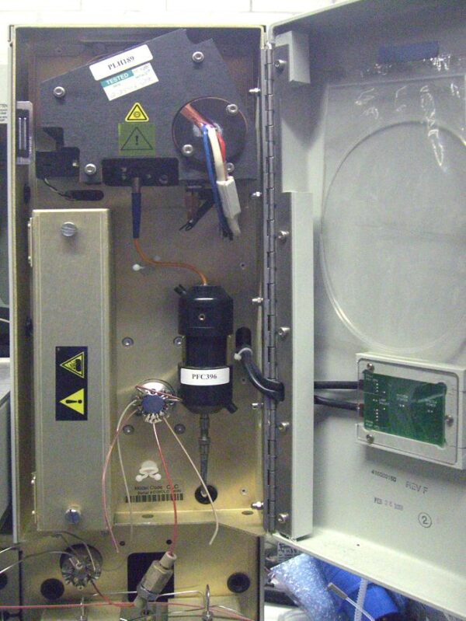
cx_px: 233
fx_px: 682
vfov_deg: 49.0
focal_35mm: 38
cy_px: 310
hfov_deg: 37.7
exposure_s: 1/60
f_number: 2.7
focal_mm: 6.2
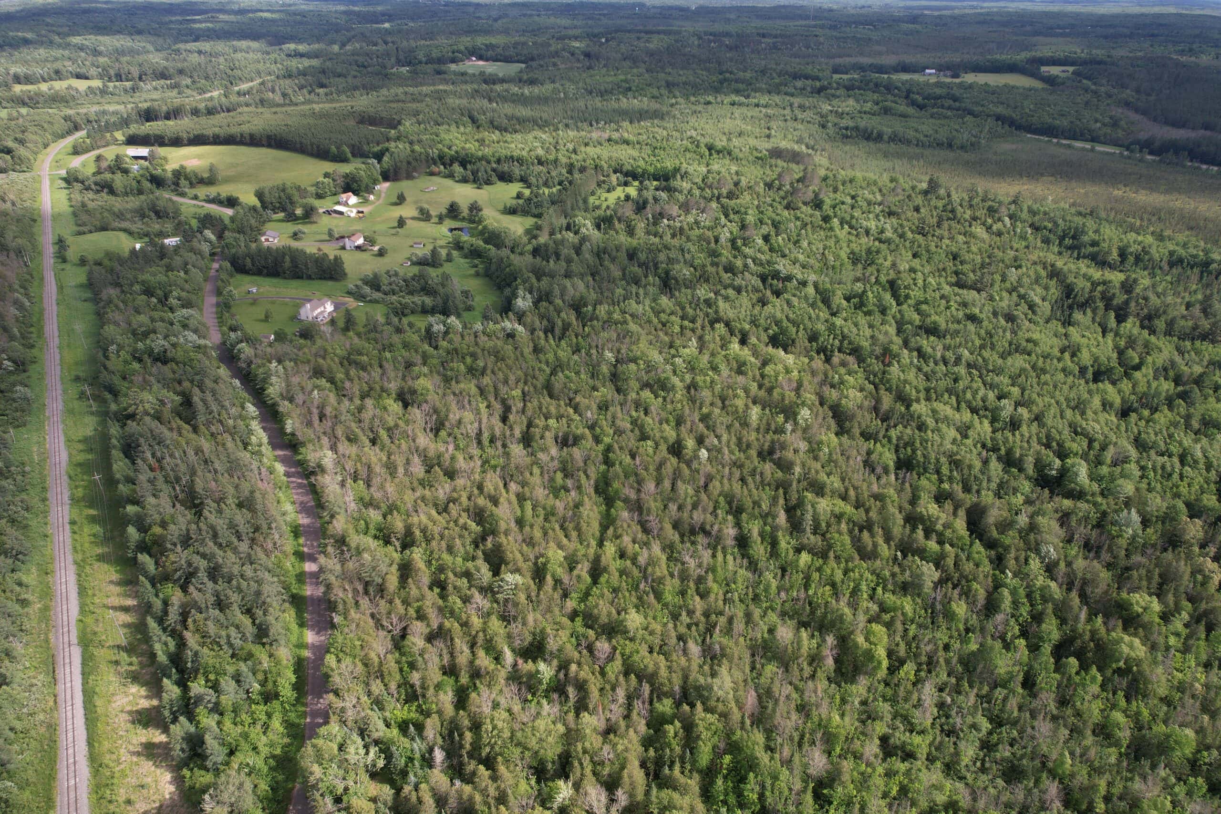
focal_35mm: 22
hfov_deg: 78.6
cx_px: 610
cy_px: 407
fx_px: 746
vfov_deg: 57.2
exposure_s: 1/1000
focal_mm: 8.38
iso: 100
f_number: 2.8
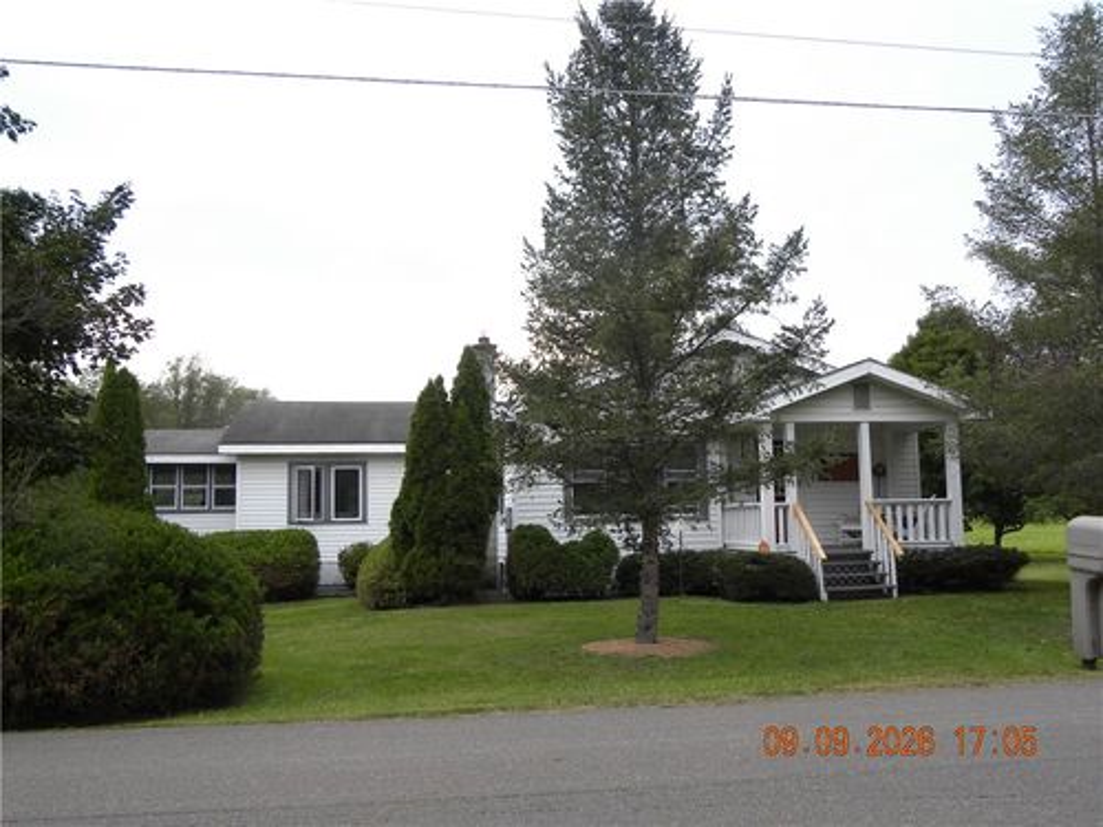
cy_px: 414
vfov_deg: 42.9
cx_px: 552
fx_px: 1052
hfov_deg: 55.4
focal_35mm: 33
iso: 79
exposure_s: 1/66
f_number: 2.8
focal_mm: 5.9
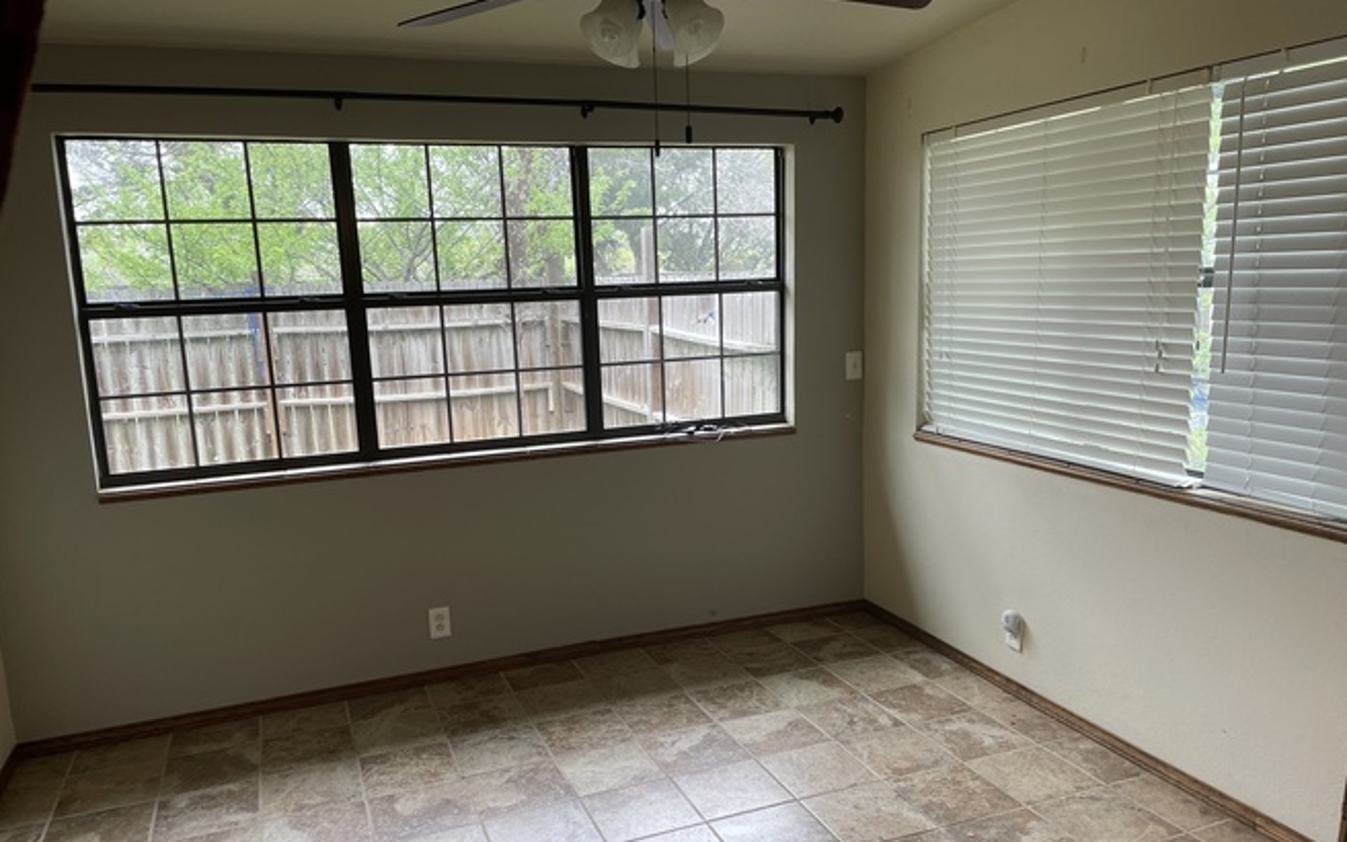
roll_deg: +1.6
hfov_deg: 66.5
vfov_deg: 44.5
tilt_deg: -9.1
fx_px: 1028
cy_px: 468
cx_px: 677
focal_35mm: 28
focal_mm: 4.2
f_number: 1.6
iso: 50
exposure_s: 1/120
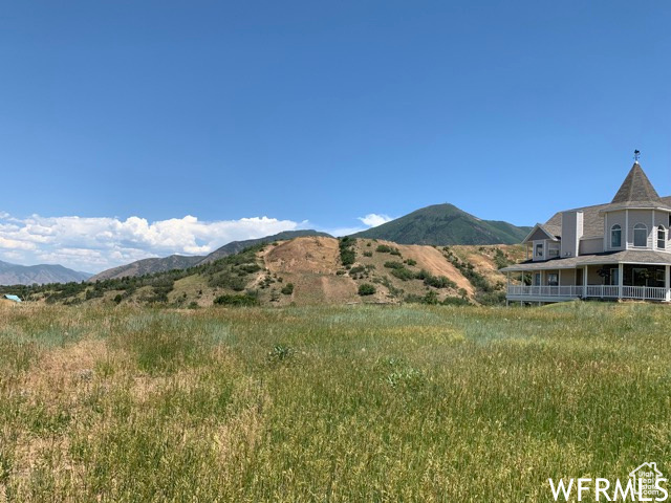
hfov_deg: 67.3
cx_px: 336
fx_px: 504
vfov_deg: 53.1
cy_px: 252
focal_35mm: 26
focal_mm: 4.25
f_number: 1.8
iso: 25
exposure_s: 1/2481
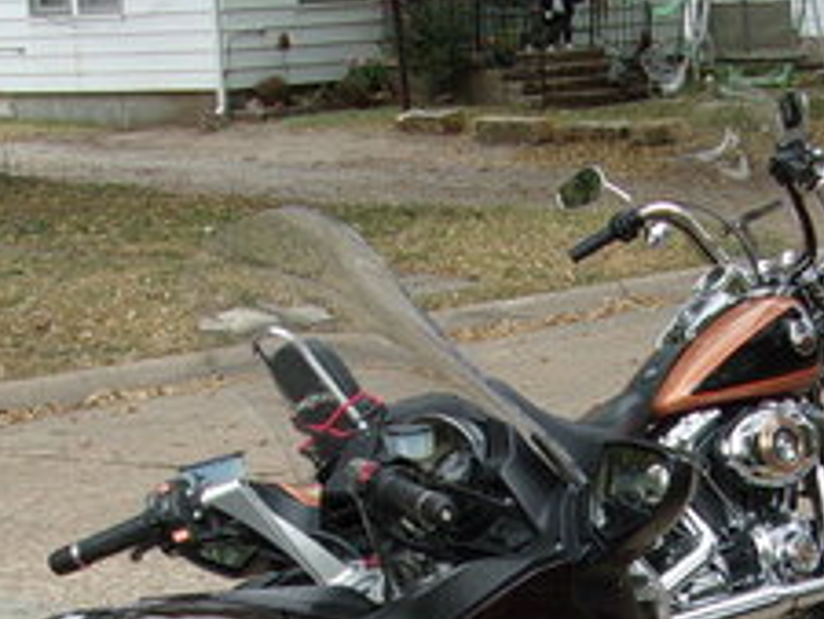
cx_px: 634
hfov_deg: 16.2
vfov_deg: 11.8
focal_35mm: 121
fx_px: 2882
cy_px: 850
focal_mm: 6.1
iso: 80
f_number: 3.3
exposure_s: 1/220
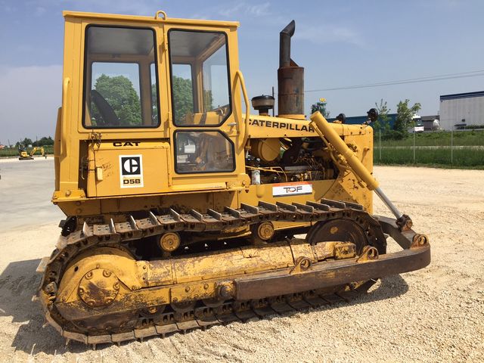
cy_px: 182
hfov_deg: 61.7
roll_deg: +0.0
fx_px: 405
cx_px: 242
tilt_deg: -6.3
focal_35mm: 29
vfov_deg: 48.2
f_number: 2.2
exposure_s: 1/2475
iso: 32
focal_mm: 4.15
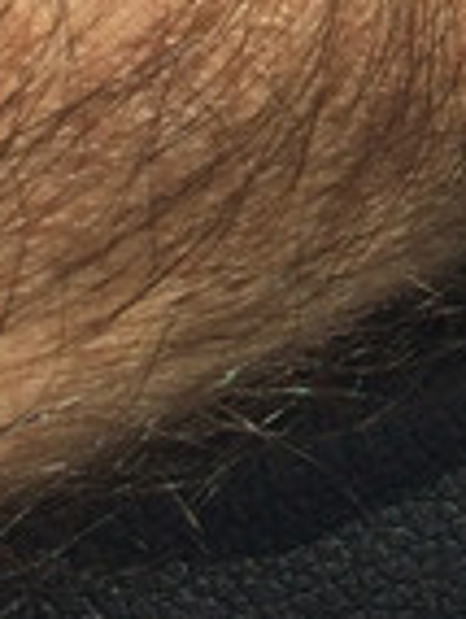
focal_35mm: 163
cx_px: 719
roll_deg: -1.7
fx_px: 2917
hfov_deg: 8.9
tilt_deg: -12.2
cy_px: -292
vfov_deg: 11.6
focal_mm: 4.15
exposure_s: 1/2160
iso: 32
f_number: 2.2
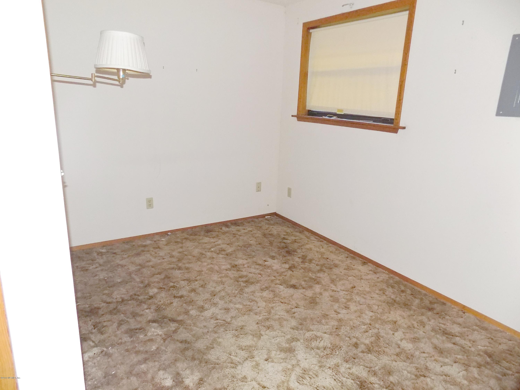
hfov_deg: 73.9
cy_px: 195
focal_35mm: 23
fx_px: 346
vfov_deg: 58.9
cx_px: 260
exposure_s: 1/30
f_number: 3.1
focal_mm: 4
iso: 200
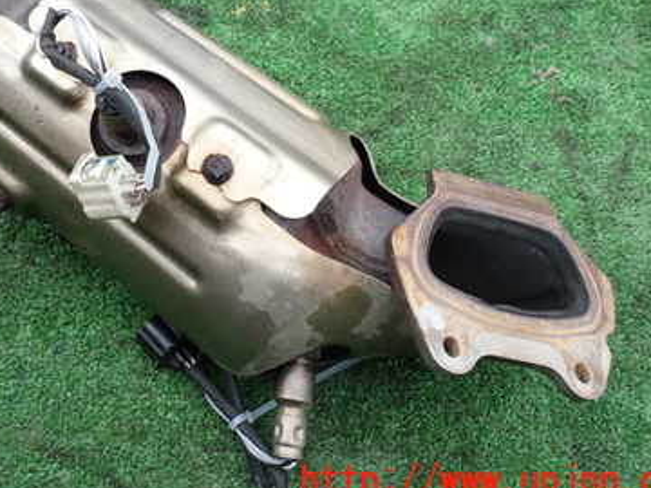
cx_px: 166
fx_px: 940
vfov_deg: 28.5
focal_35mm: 50
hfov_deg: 37.3
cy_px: 98
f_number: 3.2
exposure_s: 1/80
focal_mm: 5.4
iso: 100
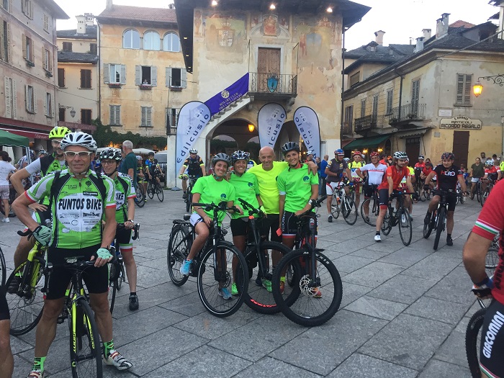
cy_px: 189
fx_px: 422
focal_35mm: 29
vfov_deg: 48.2
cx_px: 252
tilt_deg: -4.0
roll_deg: -2.1
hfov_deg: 61.7
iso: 40
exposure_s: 1/33
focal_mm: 4.15
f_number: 2.2
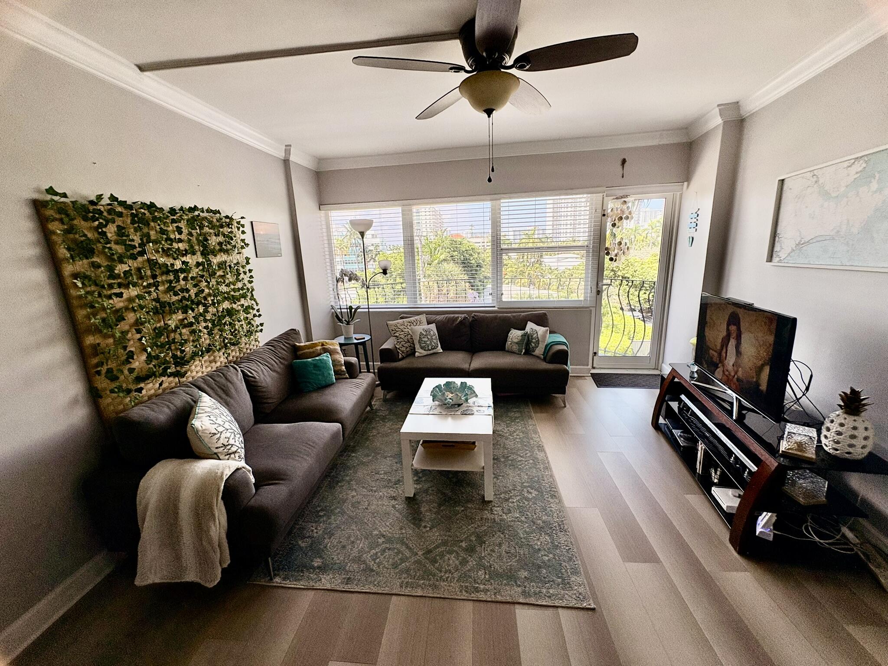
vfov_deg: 85.7
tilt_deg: -13.6
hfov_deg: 102.1
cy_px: 333
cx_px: 444
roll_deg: +2.2
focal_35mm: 14
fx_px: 359
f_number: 2.2
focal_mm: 2.22
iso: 64
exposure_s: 1/241
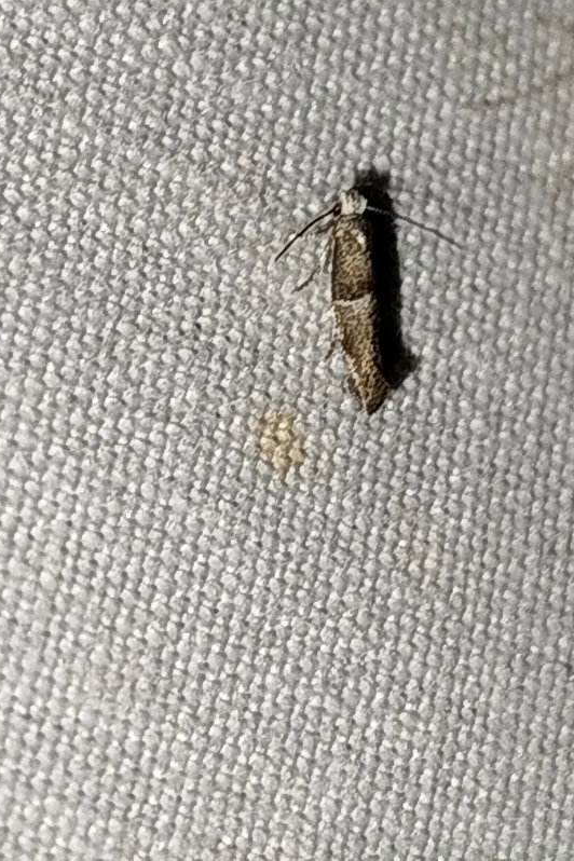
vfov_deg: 12.2
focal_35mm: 169
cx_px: 276
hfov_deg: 8.1
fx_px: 4042
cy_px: 430
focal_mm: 5.31
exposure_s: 1/50
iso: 80
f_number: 1.7
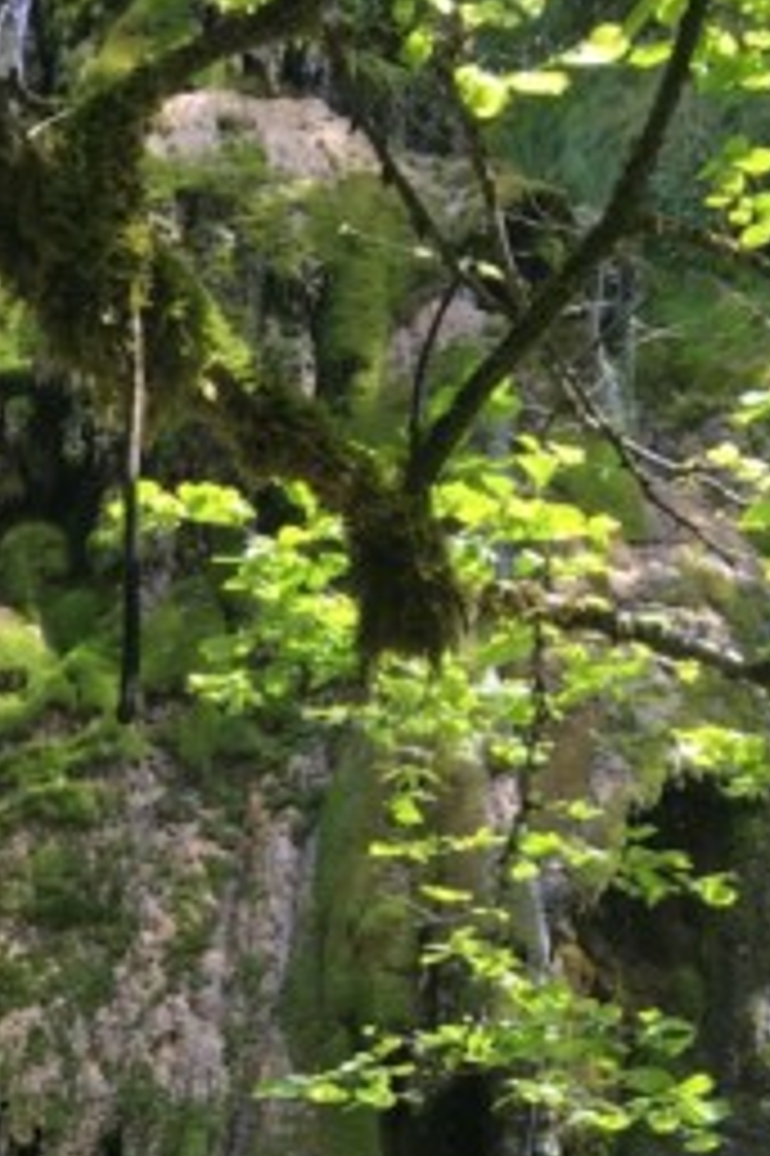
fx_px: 2923
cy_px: 1673
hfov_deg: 14.1
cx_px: -374
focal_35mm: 91
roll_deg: -1.8
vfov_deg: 19.8
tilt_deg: -3.9
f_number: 2.2
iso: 25
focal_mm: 4.15
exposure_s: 1/187
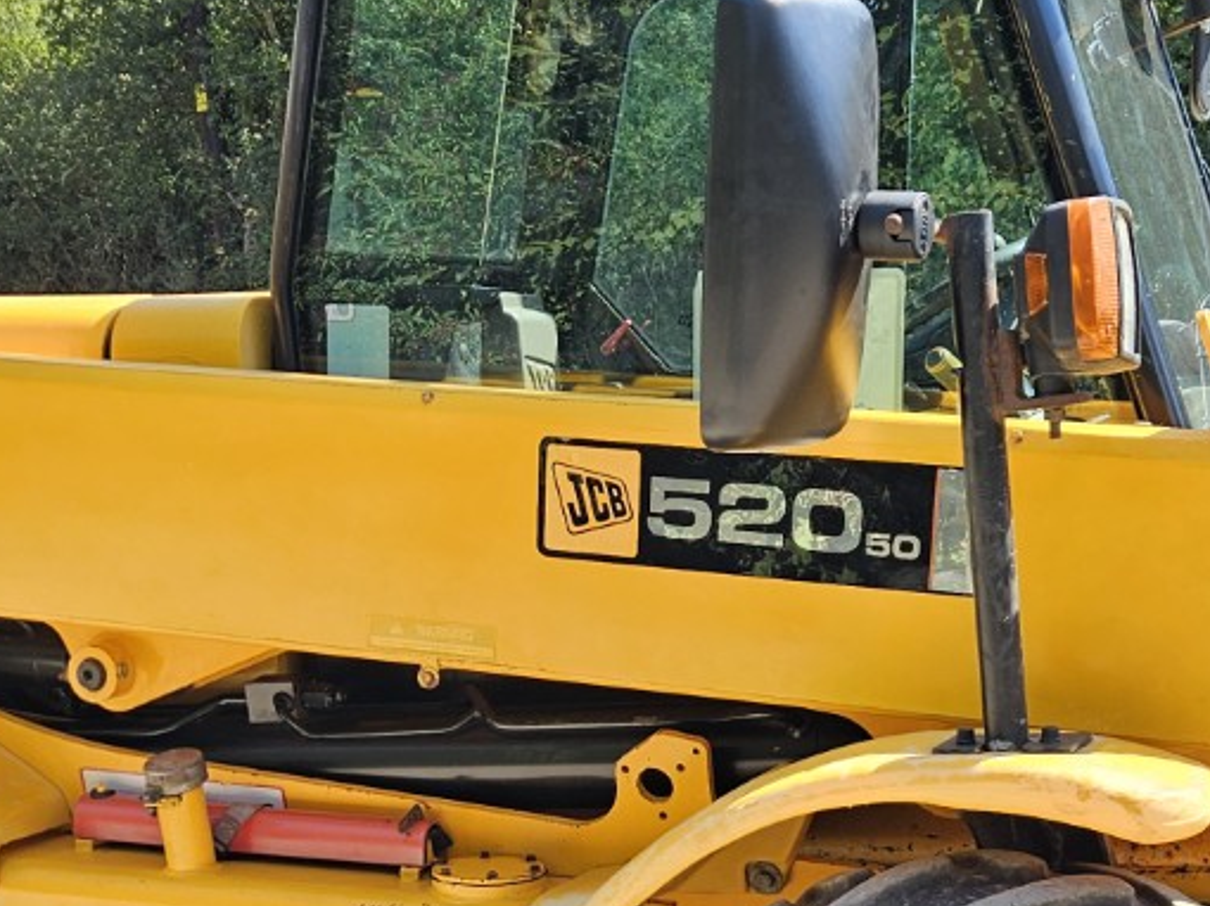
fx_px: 2271
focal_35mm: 65
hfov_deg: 29.8
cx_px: 650
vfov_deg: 22.1
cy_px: 795
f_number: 1.8
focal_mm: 5.4
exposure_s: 1/428
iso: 25
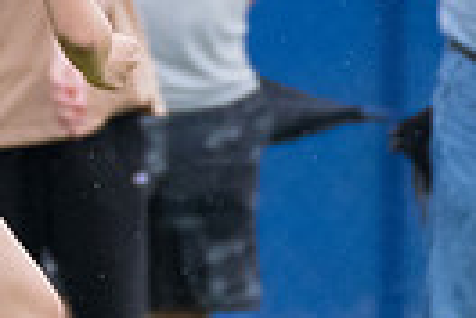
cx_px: -252
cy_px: 105
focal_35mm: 3167
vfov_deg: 0.4
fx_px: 41872
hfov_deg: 0.7
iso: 2500
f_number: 5.6
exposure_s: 1/1600
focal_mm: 480
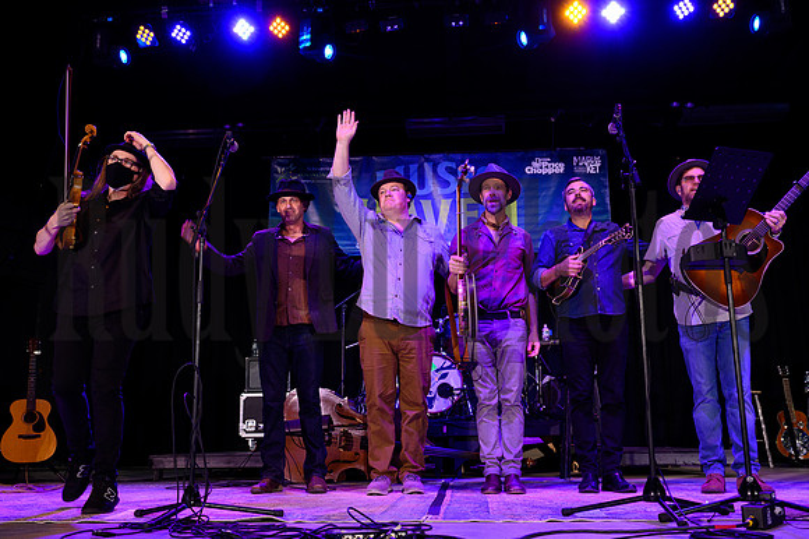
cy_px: 270
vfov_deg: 37.8
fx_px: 786
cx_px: 404
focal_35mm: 35
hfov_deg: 54.5
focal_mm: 35
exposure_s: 1/60
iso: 1600
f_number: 6.3
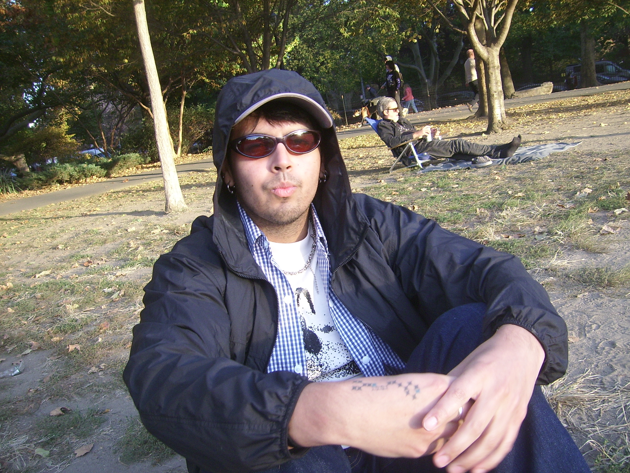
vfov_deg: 40.7
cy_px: 236
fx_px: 637
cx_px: 315
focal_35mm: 35
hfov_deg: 52.6
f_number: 2.8
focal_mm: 5.95
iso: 100
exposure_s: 1/104
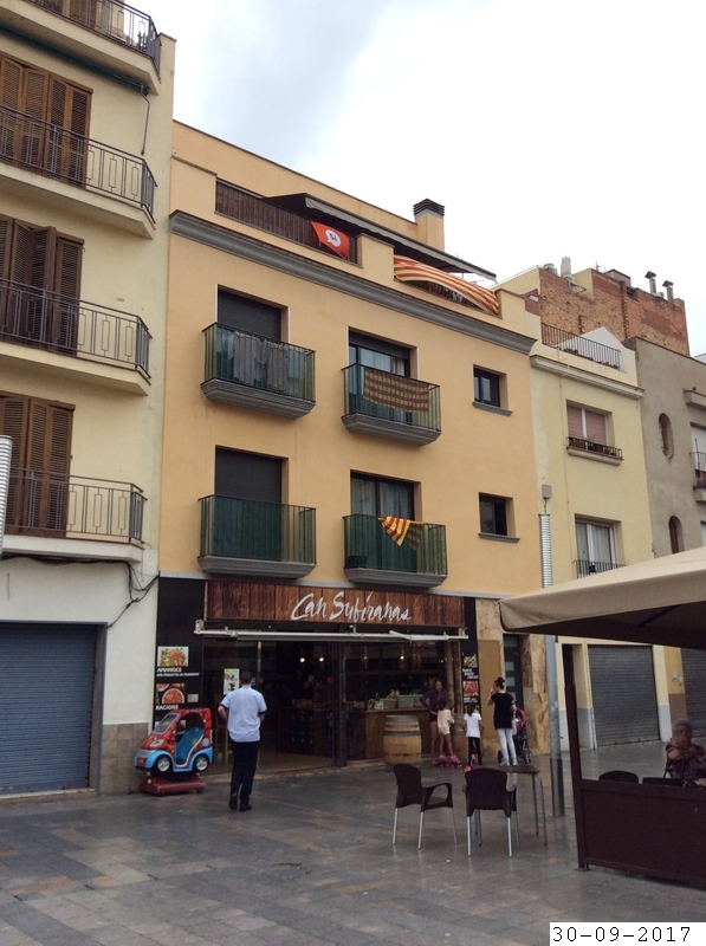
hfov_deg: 42.8
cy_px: 473
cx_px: 353
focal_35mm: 33
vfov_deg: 55.4
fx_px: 900
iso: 32
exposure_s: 1/602
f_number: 2.4
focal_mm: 3.3
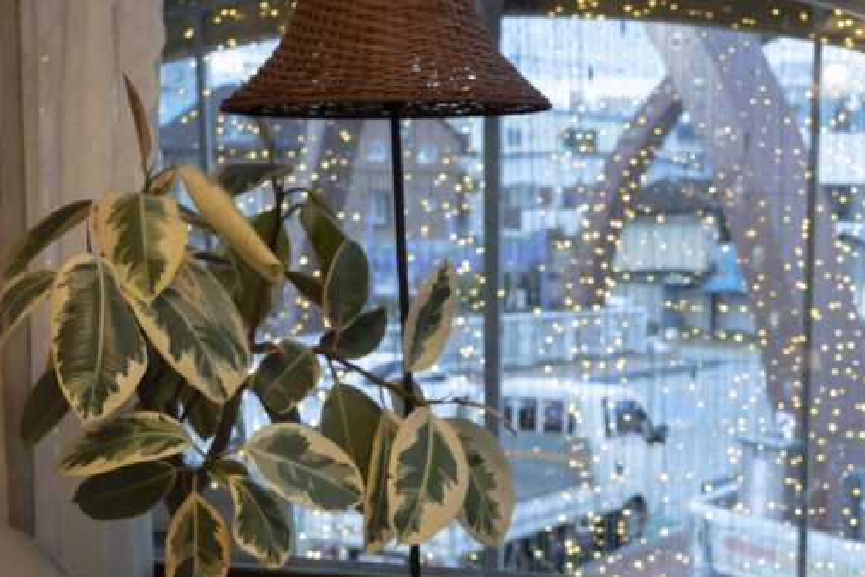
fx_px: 1706
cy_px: 501
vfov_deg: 18.9
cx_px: 586
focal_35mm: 71
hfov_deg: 28.2
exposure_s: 1/160
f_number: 5
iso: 5000
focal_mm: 35
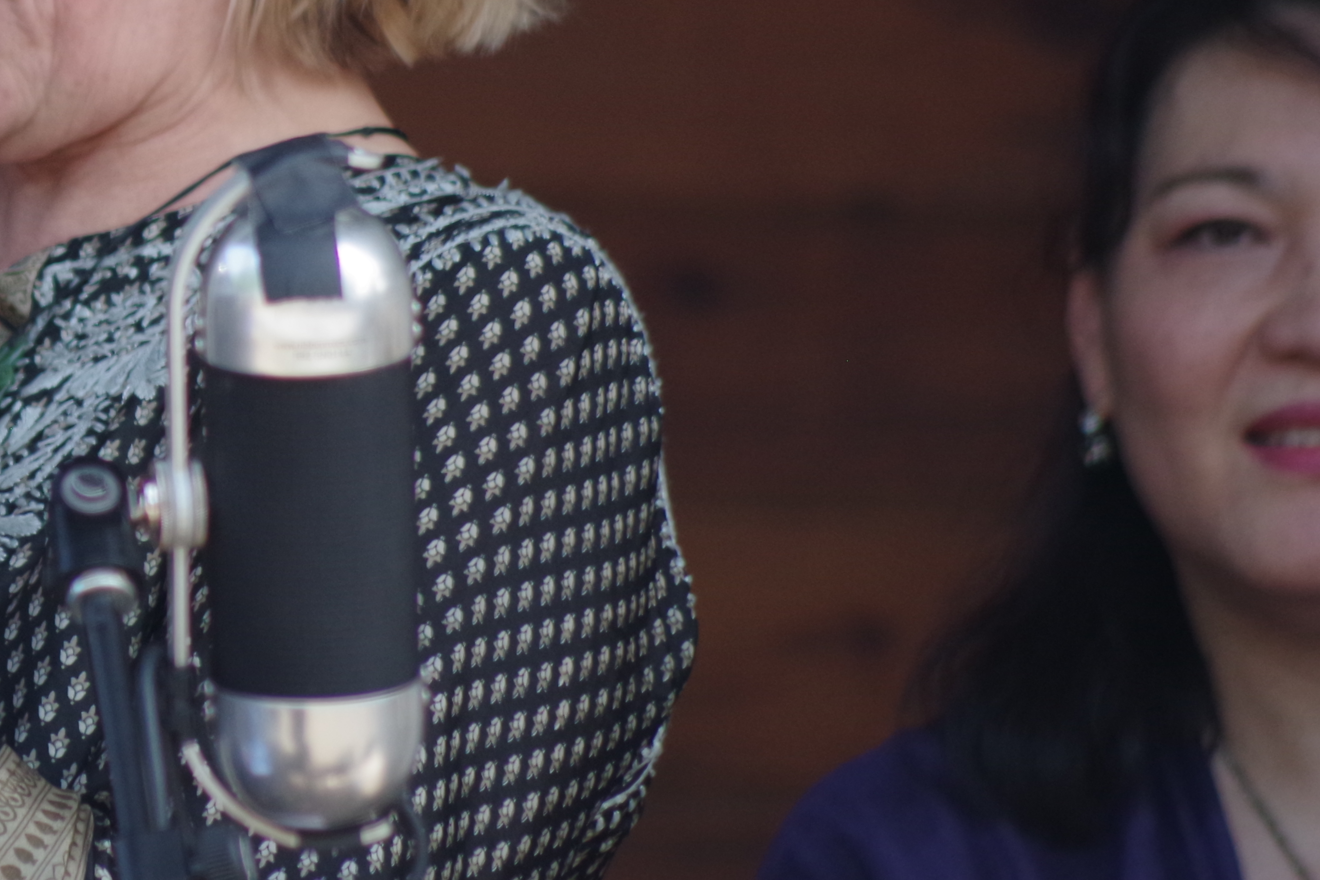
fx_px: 30871
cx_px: -36
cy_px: 105
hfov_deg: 2.4
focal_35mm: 842
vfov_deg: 1.6
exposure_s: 1/250
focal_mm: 260
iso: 800
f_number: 5.6
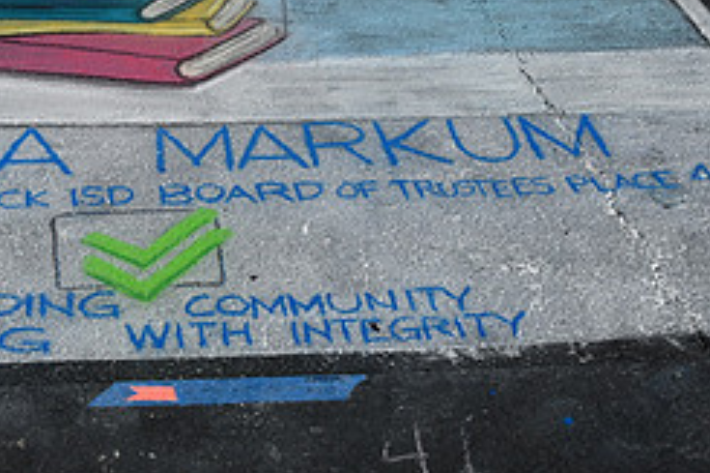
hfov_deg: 30.8
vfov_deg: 20.1
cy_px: -65
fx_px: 1261
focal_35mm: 64
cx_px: 162
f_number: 11
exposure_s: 1/500
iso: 100
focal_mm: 18
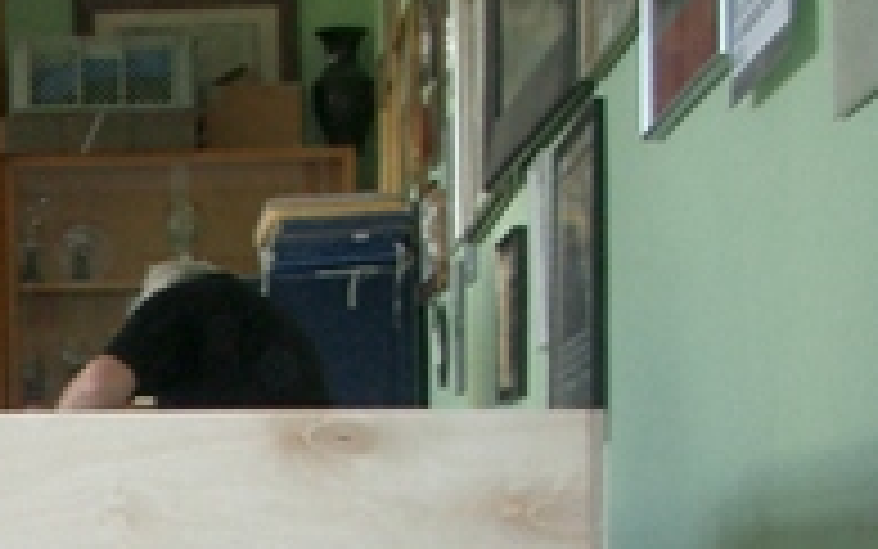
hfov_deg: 16.1
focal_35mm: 122
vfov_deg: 10.2
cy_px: 922
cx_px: -284
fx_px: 2920
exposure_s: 1/40
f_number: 2.6
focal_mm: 5.8
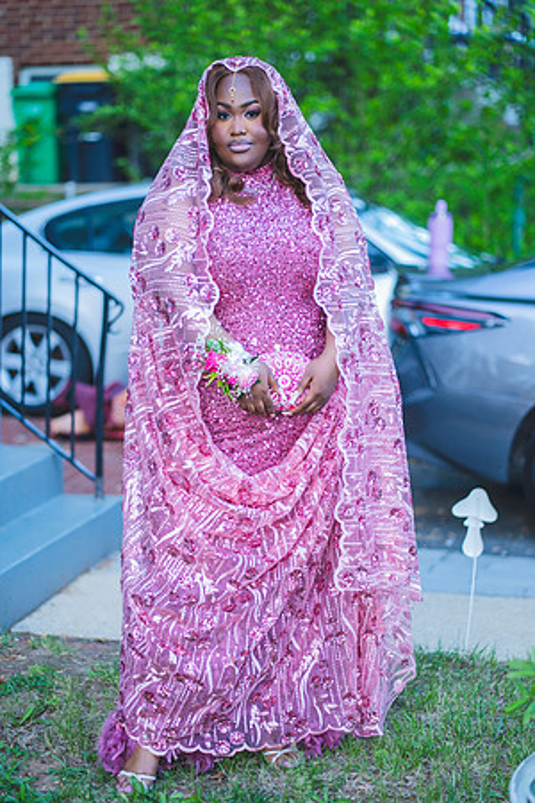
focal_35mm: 85
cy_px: 402
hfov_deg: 16.1
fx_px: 1895
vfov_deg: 23.9
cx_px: 268
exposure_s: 1/125
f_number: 2.2
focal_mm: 85
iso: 200
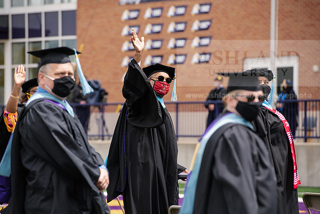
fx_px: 1778
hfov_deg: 10.3
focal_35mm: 200
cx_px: 160
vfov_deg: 6.9
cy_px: 107
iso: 320
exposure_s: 1/640
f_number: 5.6
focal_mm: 200
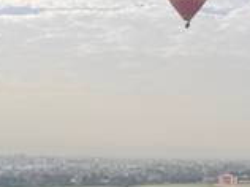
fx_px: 526
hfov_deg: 26.3
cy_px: 254
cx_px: 191
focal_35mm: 73
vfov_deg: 18.5
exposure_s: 1/2331
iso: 80
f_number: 1.78
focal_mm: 6.76
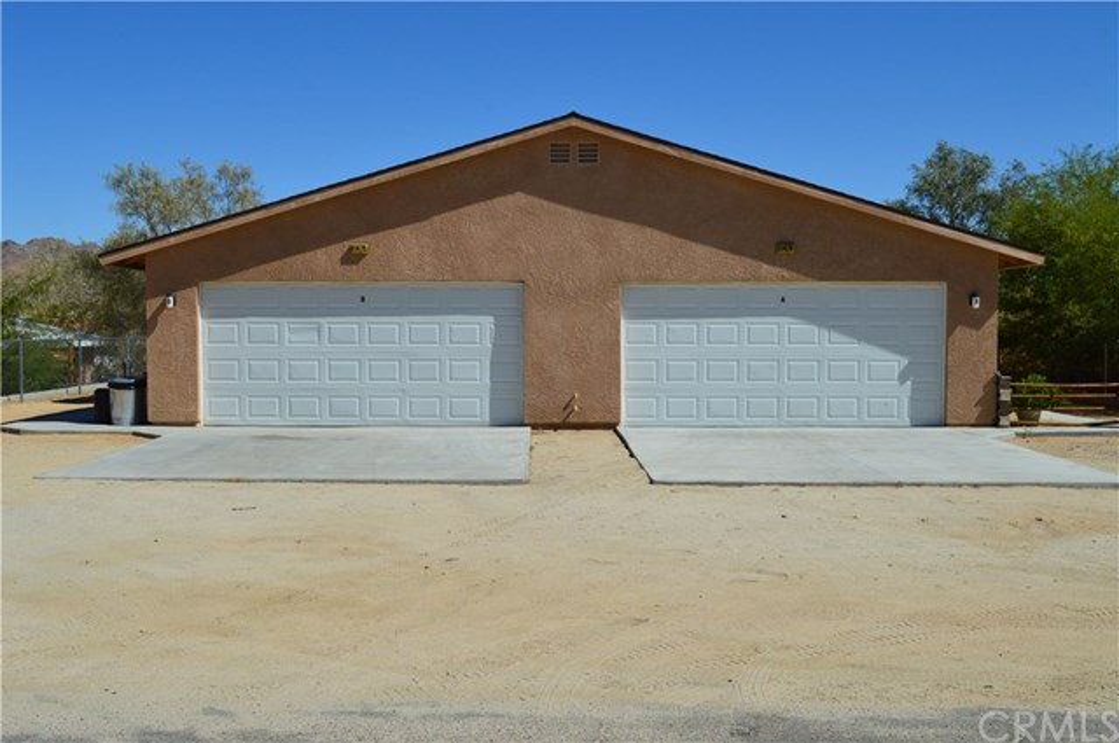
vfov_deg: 31.8
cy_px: 372
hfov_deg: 46.5
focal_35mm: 42
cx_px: 560
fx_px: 1304
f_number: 11
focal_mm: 28
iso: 320
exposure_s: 1/500
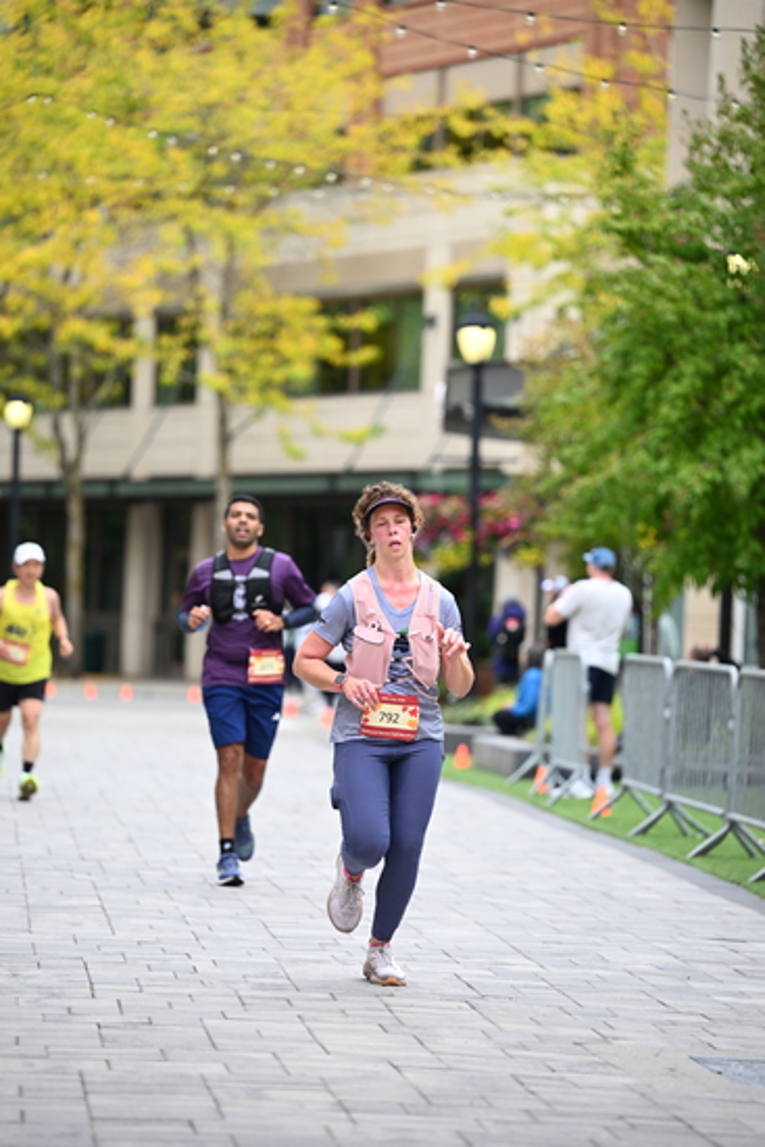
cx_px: 382
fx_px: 4778
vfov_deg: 13.7
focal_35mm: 150
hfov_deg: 9.2
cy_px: 574
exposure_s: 1/2000
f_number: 2.8
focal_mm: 150
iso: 640
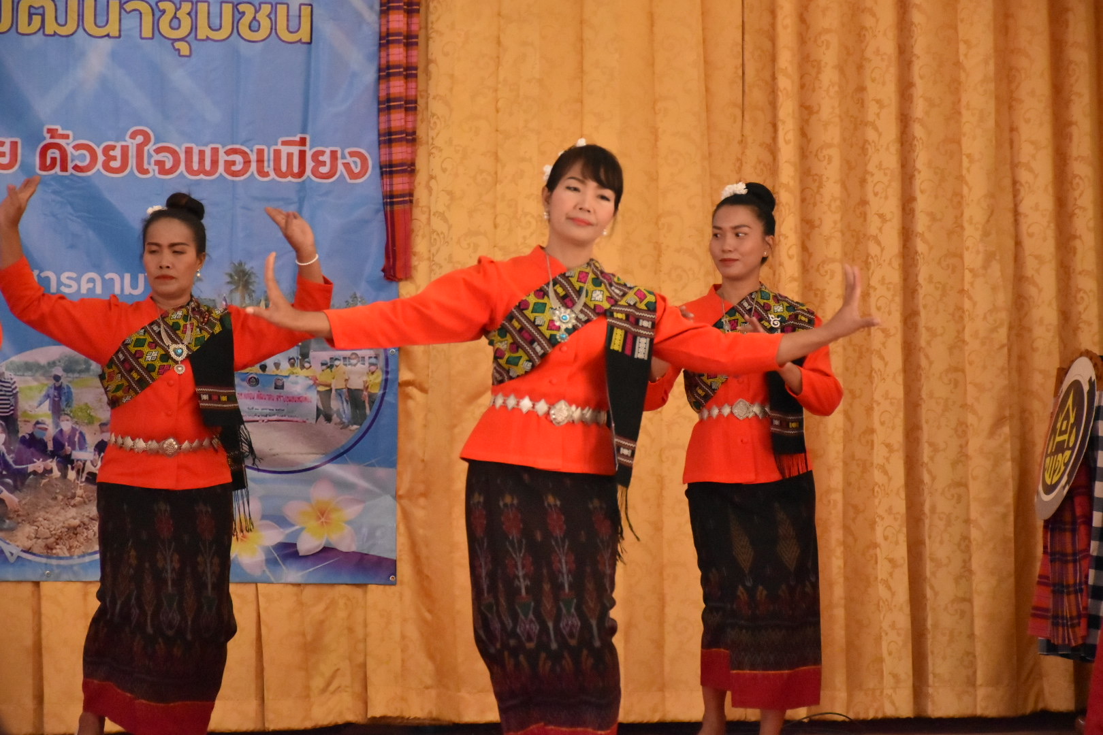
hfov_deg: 14.4
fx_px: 4366
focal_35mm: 142
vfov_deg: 9.6
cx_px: 552
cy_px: 368
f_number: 5.3
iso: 4000
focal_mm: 95
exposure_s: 1/400
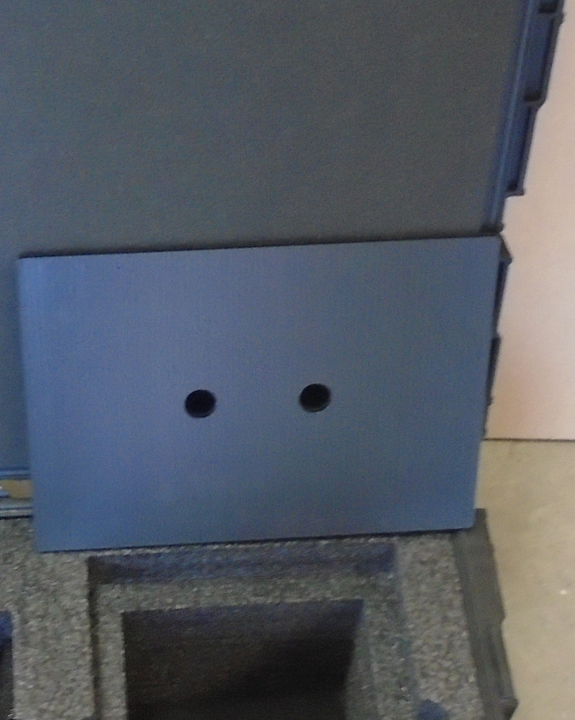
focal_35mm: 76
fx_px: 1618
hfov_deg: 20.0
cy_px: 485
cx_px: 159
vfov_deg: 24.9
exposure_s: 1/20
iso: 400
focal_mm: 4.6
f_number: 3.2
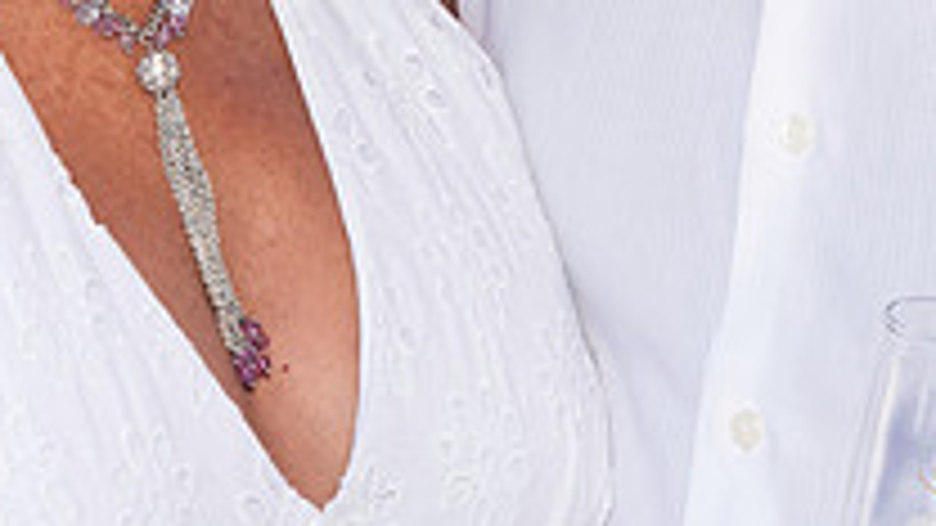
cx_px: 362
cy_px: -391
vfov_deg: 4.4
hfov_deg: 8.0
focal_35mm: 271
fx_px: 6726
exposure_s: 1/250
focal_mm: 48
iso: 400
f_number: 8
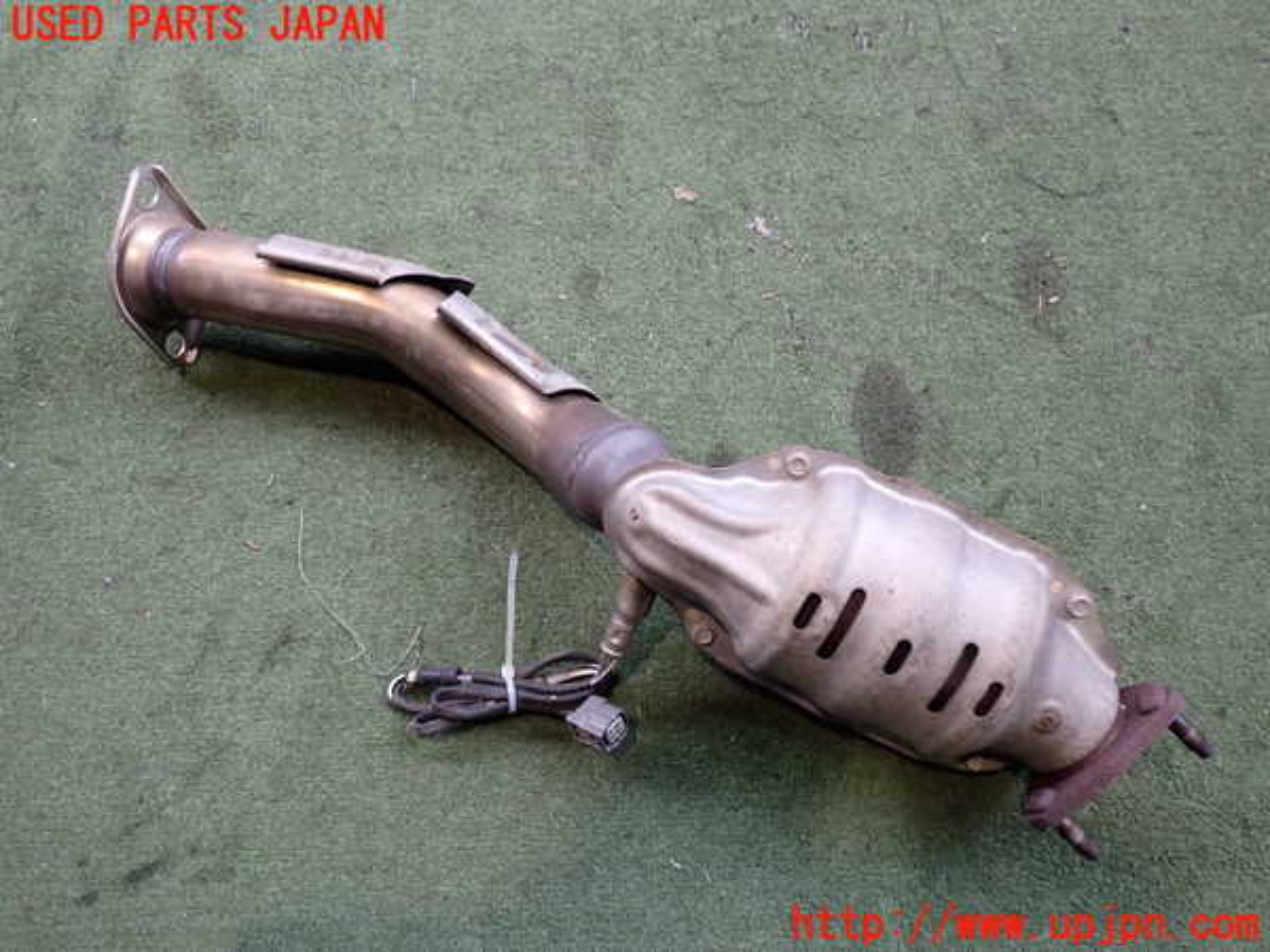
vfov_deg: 46.8
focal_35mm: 30
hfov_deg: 60.0
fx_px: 1101
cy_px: 476
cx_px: 635
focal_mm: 5.4
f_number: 2.3
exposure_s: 1/50
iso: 200
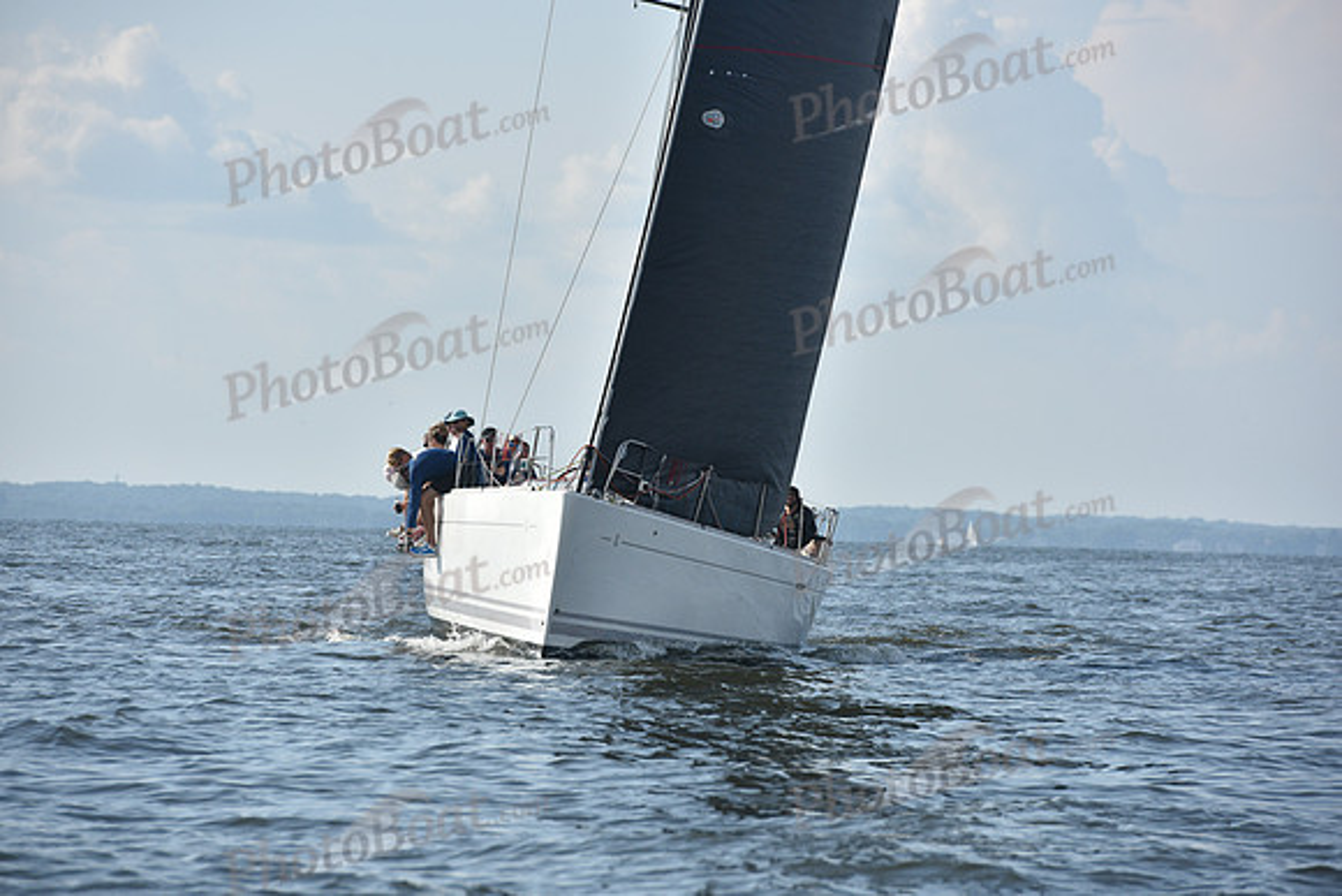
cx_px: 671
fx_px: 7457
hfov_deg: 10.3
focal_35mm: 200
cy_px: 448
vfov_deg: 6.9
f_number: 7.1
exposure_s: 1/1250
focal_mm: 200
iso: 250
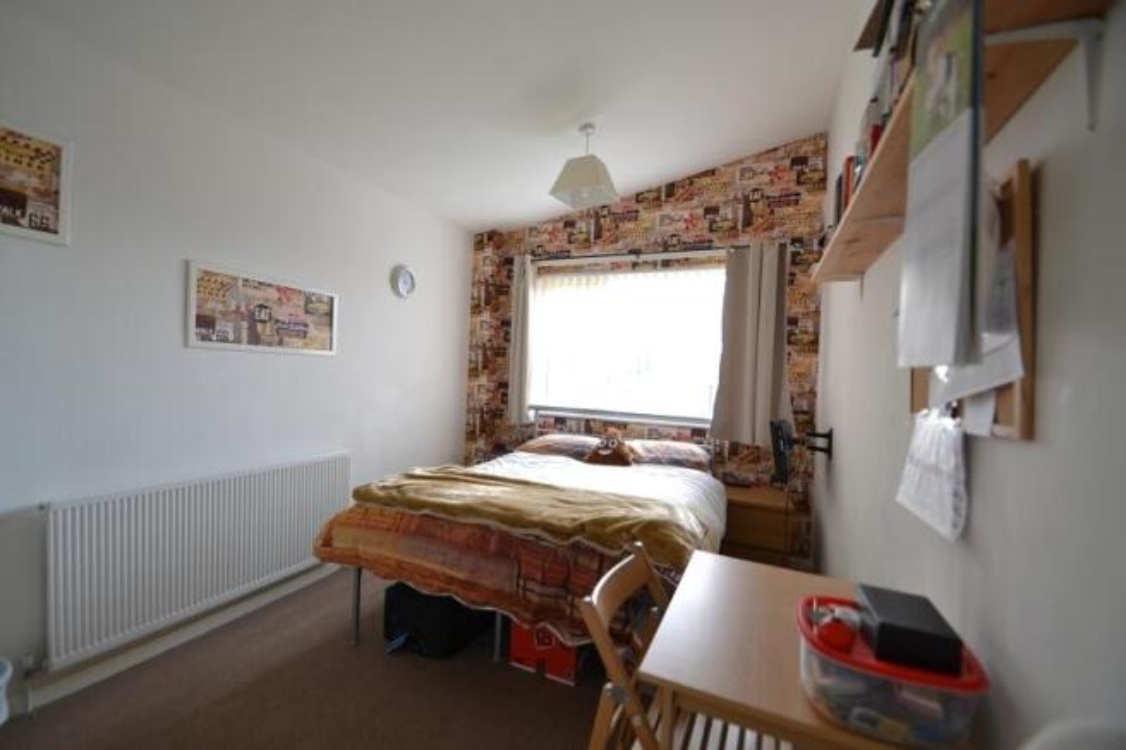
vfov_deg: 77.3
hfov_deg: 100.4
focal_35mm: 15
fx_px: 469
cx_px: 563
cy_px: 375
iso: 100
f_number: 3.5
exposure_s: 1/15
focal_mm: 10
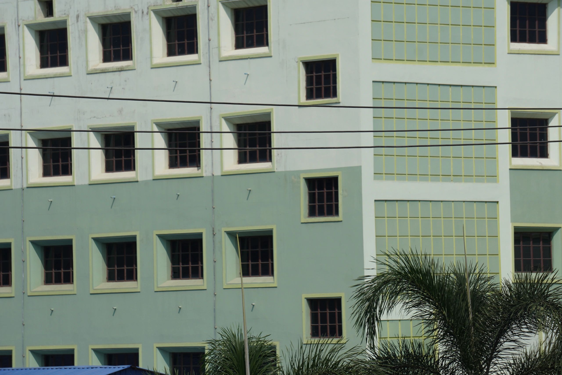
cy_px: 188
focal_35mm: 195
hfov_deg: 10.5
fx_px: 3044
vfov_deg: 7.0
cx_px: 281
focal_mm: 130
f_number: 9
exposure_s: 1/500
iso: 100
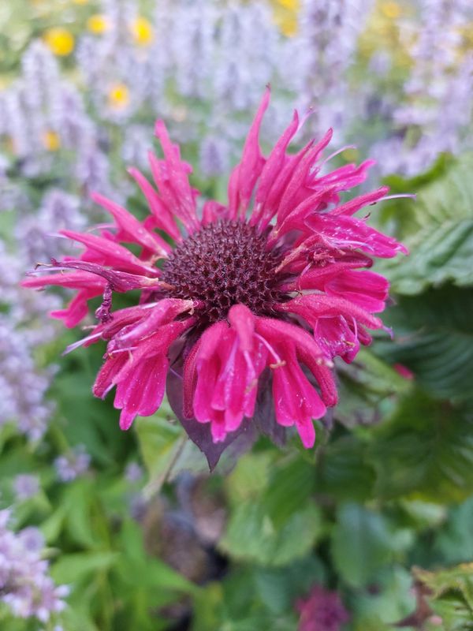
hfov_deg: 54.9
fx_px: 455
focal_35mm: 25
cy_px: 316
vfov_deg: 69.4
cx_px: 236
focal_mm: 5.23
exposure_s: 1/50
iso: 200
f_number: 1.8
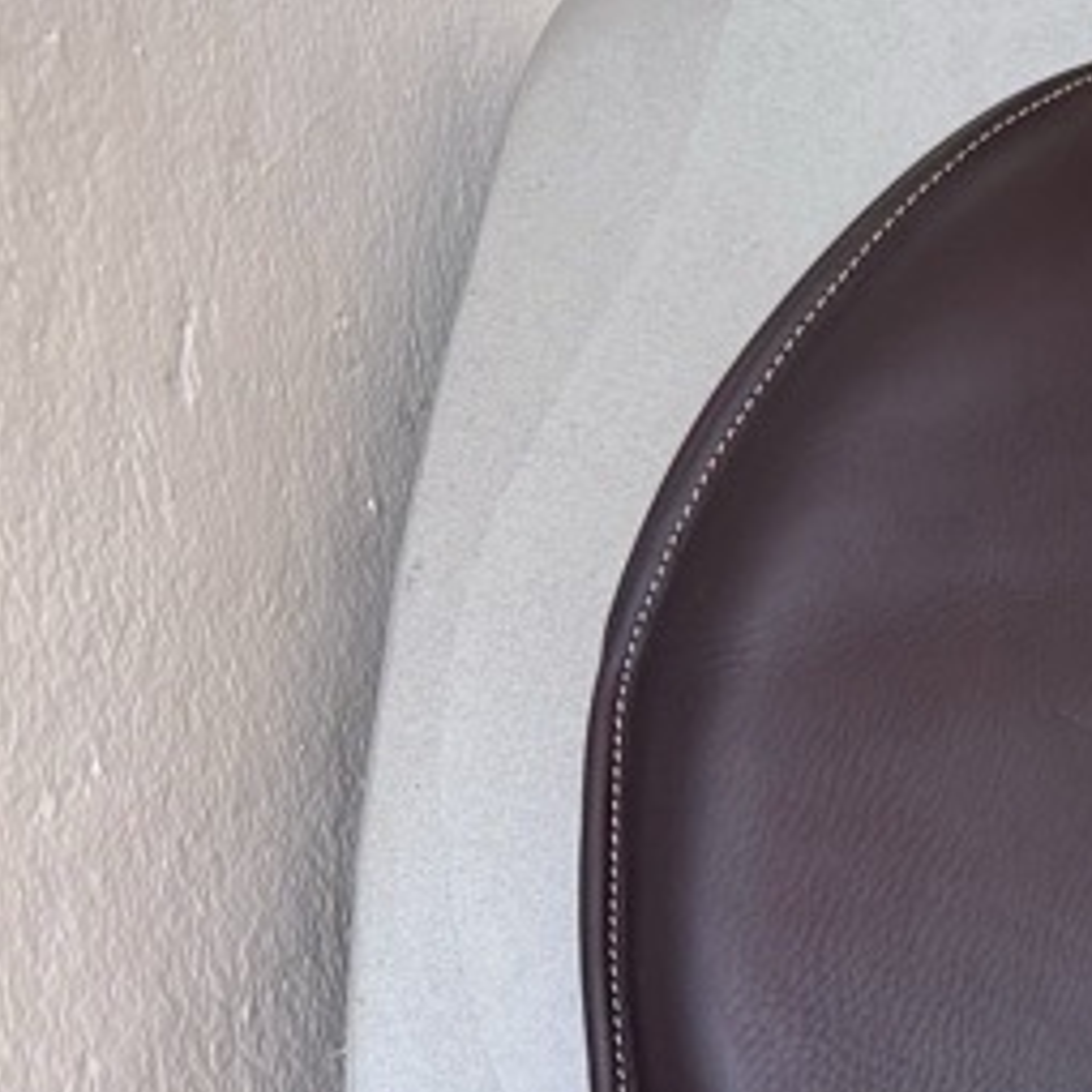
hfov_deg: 18.5
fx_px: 2677
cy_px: 683
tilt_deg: -17.0
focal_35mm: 75
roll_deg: +0.5
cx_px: 1910
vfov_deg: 23.0
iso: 200
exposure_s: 1/104
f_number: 1.78
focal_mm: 6.76
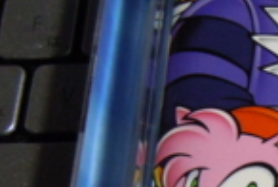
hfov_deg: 14.8
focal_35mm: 128
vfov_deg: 10.7
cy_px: 183
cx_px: 427
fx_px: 990
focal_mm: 5.4
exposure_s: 1/30
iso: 400
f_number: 3.5
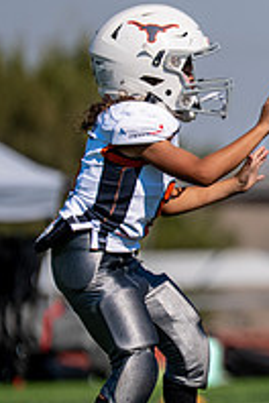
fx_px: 7868
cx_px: 515
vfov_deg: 2.9
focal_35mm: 702
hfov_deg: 2.0
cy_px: 187
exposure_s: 1/3200
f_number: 2.8
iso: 100
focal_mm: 200
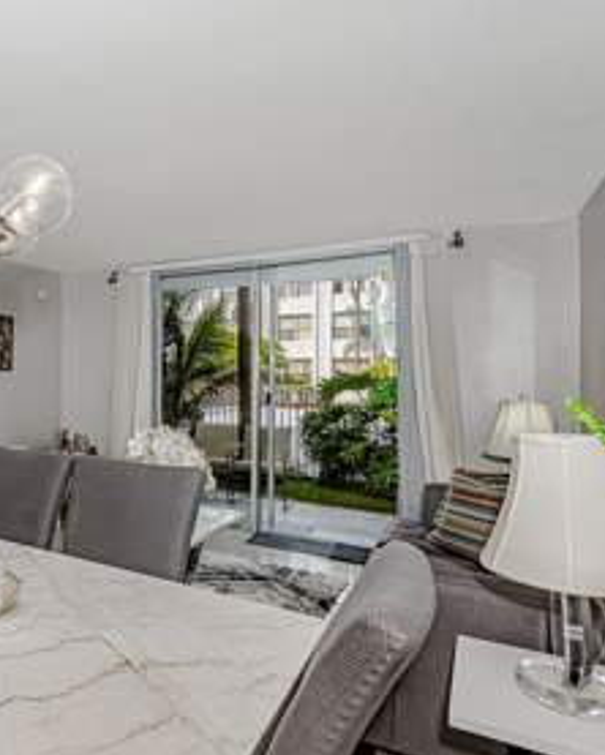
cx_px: -27
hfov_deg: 44.7
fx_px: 581
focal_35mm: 26
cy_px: 367
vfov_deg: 66.0
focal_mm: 16
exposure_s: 1/200
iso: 400
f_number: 8
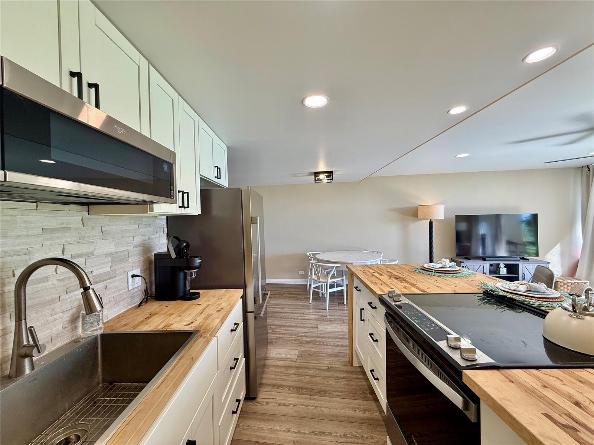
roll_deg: +1.2
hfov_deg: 102.1
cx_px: 297
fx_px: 240
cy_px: 222
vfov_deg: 85.7
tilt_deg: -0.3
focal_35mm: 14
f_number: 2.2
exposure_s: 1/120
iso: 100
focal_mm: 2.22
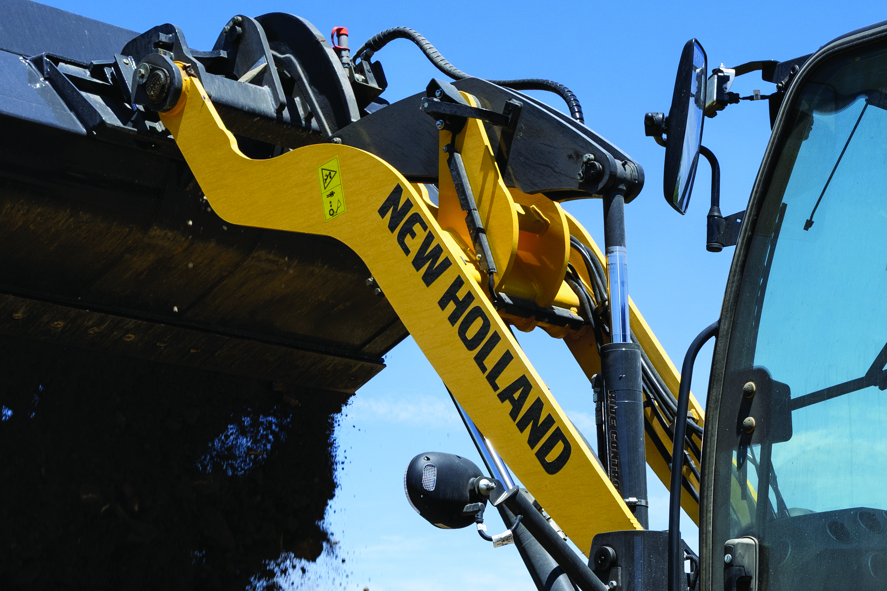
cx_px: 727
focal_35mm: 102
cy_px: 596
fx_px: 2513
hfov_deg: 19.8
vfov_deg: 13.2
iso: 100
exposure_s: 1/250
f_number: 9
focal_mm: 30
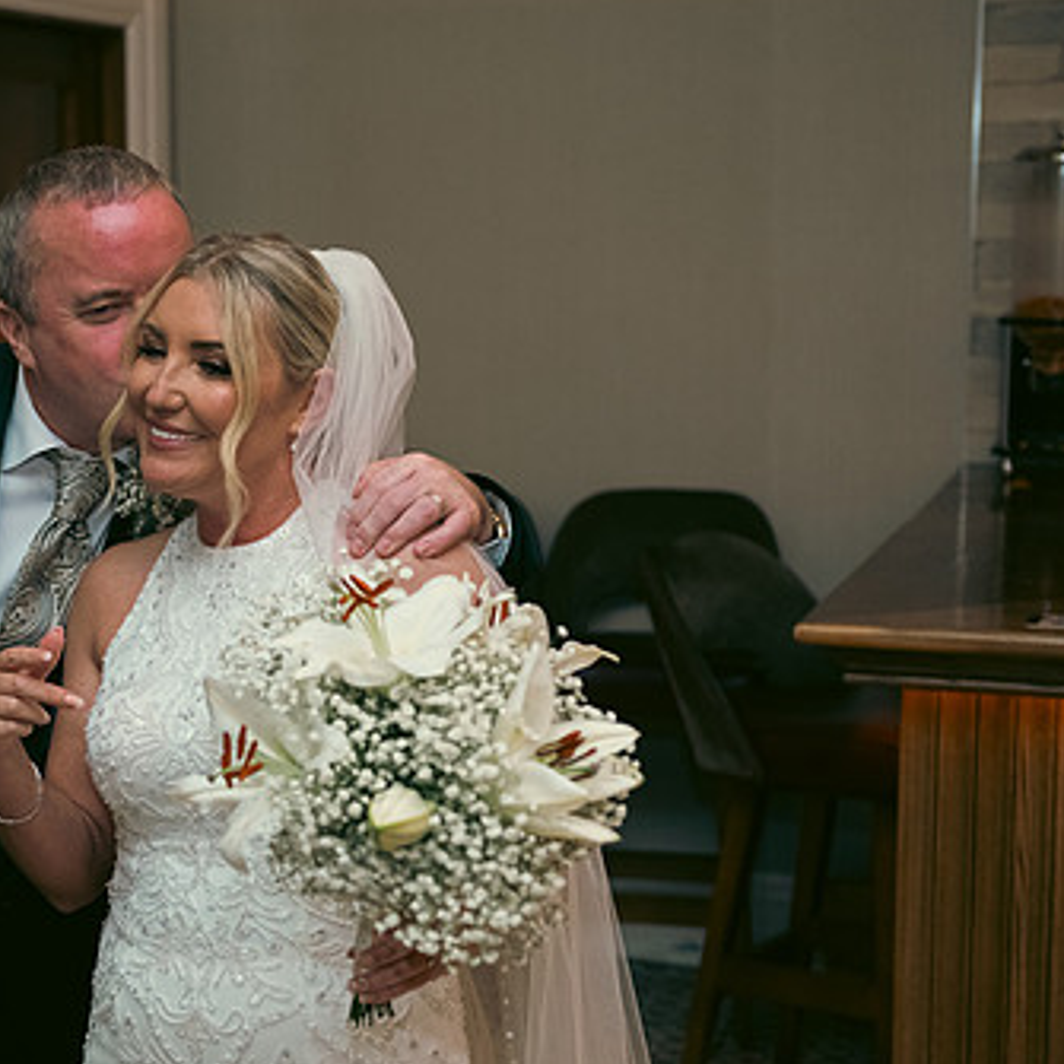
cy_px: 576
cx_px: 200
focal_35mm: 56
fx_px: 1947
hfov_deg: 29.8
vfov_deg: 30.5
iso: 800
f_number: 3.5
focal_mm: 38
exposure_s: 1/160
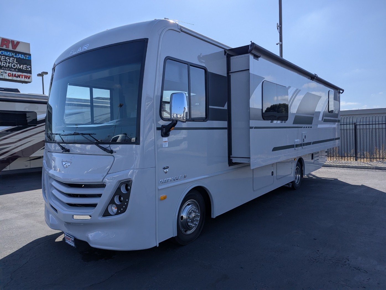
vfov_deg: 56.9
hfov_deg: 71.5
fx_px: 268
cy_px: 145
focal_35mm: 24
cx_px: 193
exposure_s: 1/4348
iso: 49
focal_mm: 6.81
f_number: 1.85
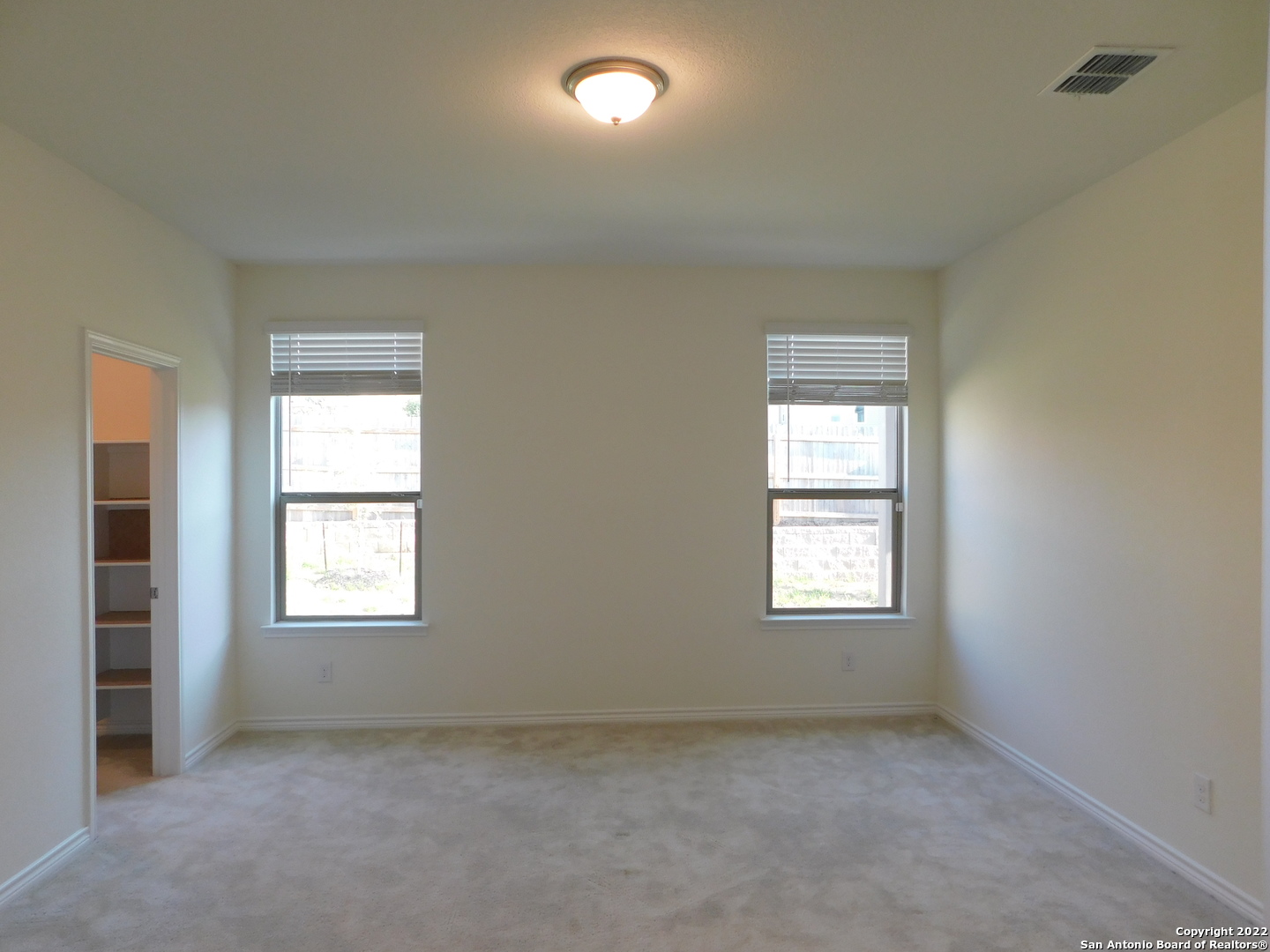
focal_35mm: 23
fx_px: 844
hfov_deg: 73.9
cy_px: 476
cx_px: 635
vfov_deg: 58.9
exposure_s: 1/60
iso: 125
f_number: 3
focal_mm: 4
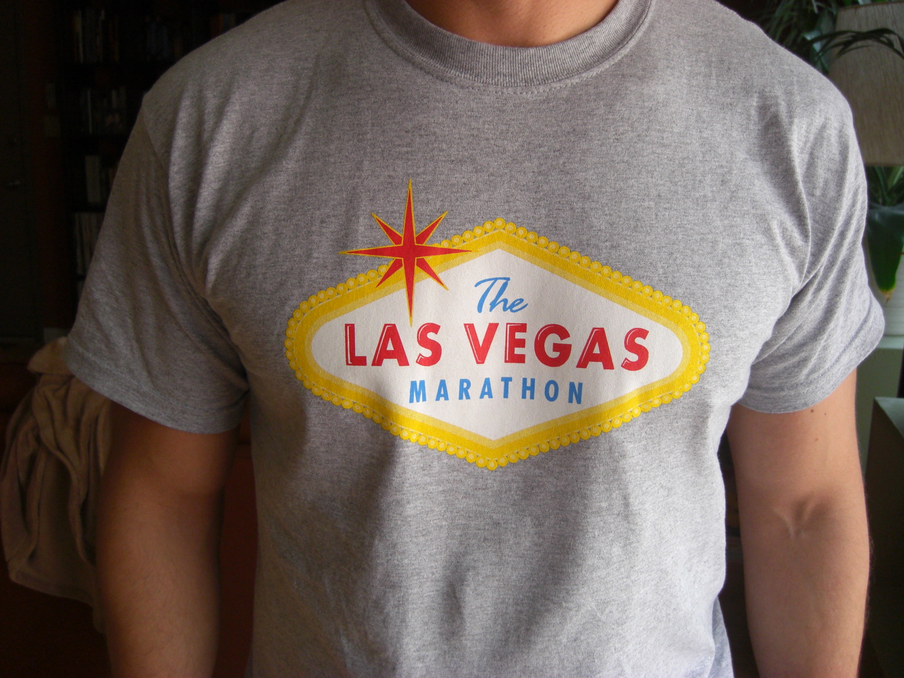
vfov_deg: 37.7
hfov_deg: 49.0
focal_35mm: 38
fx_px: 992
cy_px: 339
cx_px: 452
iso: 200
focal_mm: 7.9
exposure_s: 1/40
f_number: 2.8
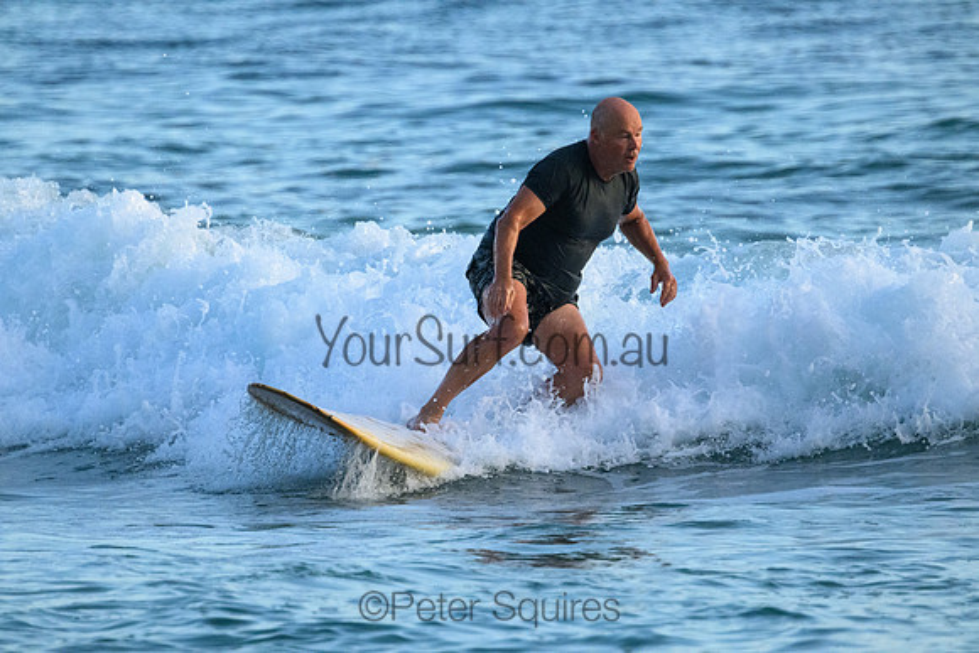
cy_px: 326
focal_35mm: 800
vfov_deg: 1.7
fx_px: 21760
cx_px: 490
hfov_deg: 2.6
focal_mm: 800
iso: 7200
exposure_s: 1/2000
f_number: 11
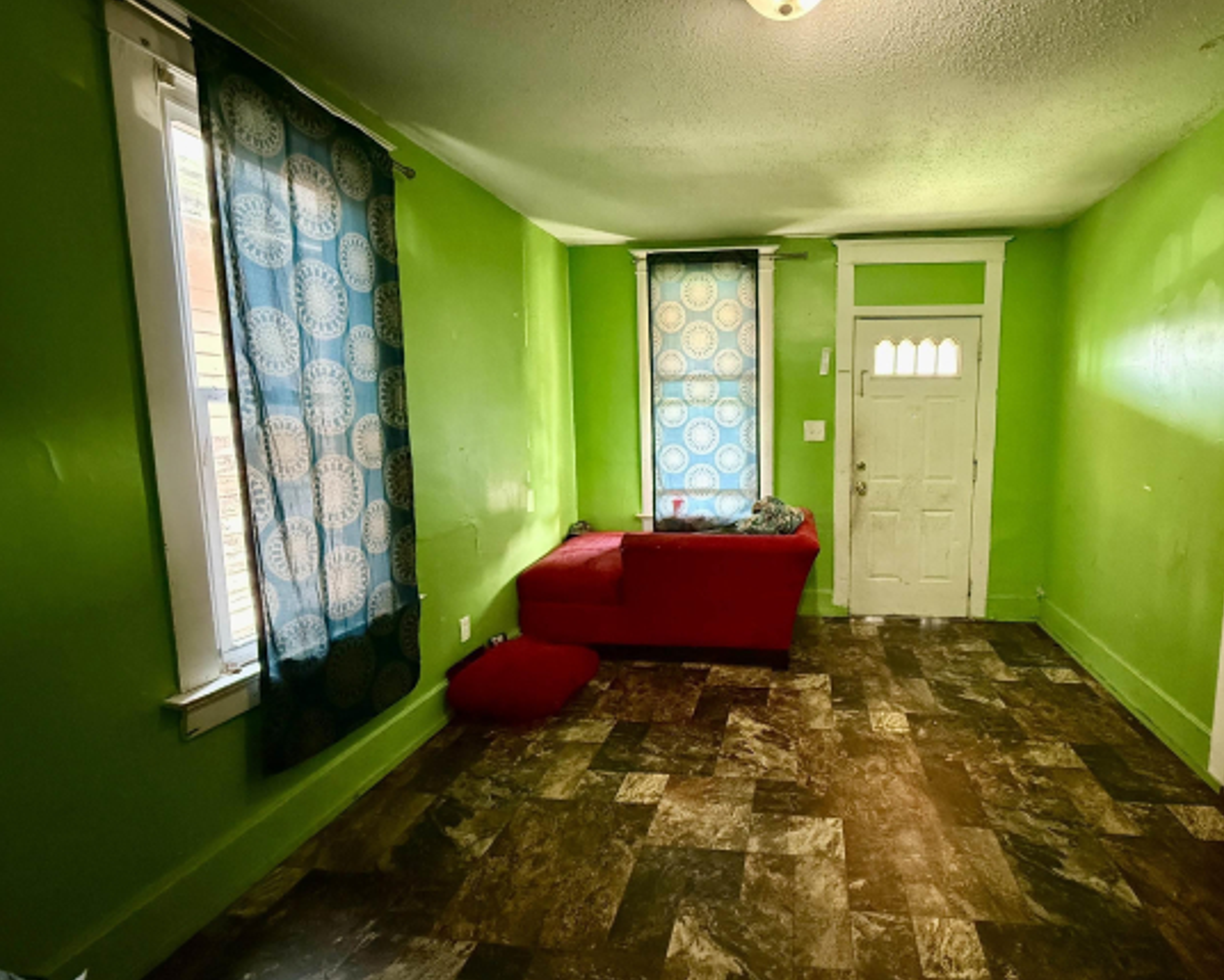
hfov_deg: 88.3
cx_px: 743
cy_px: 489
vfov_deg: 77.0
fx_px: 616
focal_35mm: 17
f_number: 2.2
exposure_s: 1/60
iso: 1000
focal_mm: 2.22
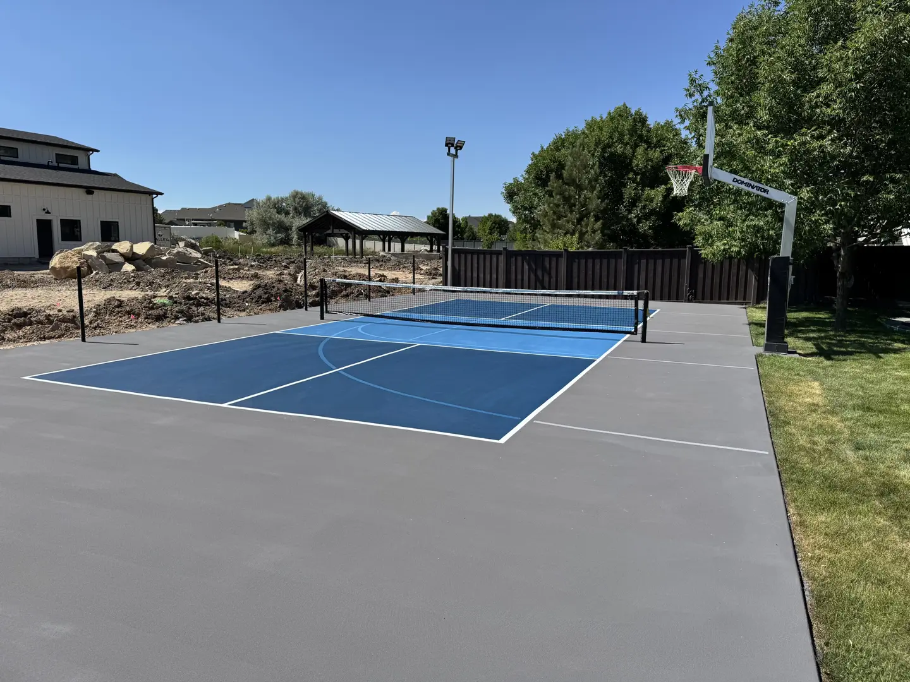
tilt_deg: -8.1
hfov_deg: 71.6
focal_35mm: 24
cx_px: 455
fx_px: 631
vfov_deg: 56.8
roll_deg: -0.1
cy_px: 341
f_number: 1.78
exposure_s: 1/5348
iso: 80
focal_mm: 6.76
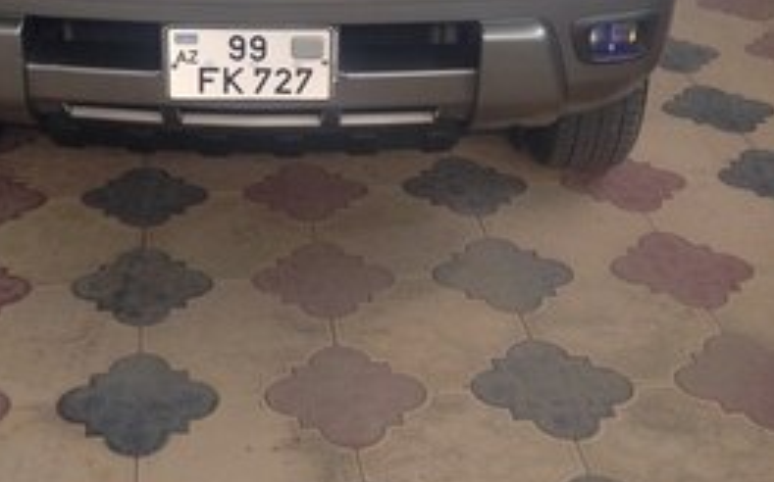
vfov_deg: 18.8
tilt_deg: -12.8
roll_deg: +2.3
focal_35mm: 66
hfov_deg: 30.8
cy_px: -73
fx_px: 1391
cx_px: 232
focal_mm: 4.12
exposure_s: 1/120
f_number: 2.4
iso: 50
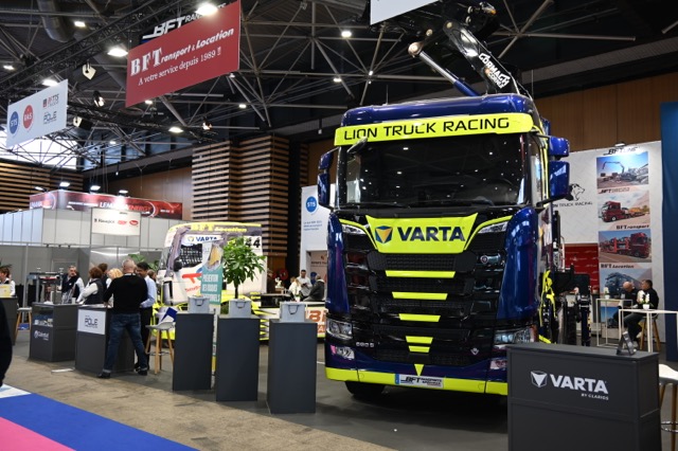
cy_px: 226
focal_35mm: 31
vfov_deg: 42.3
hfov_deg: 60.3
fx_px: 584
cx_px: 339
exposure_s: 1/30
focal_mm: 31
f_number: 4.2
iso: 250
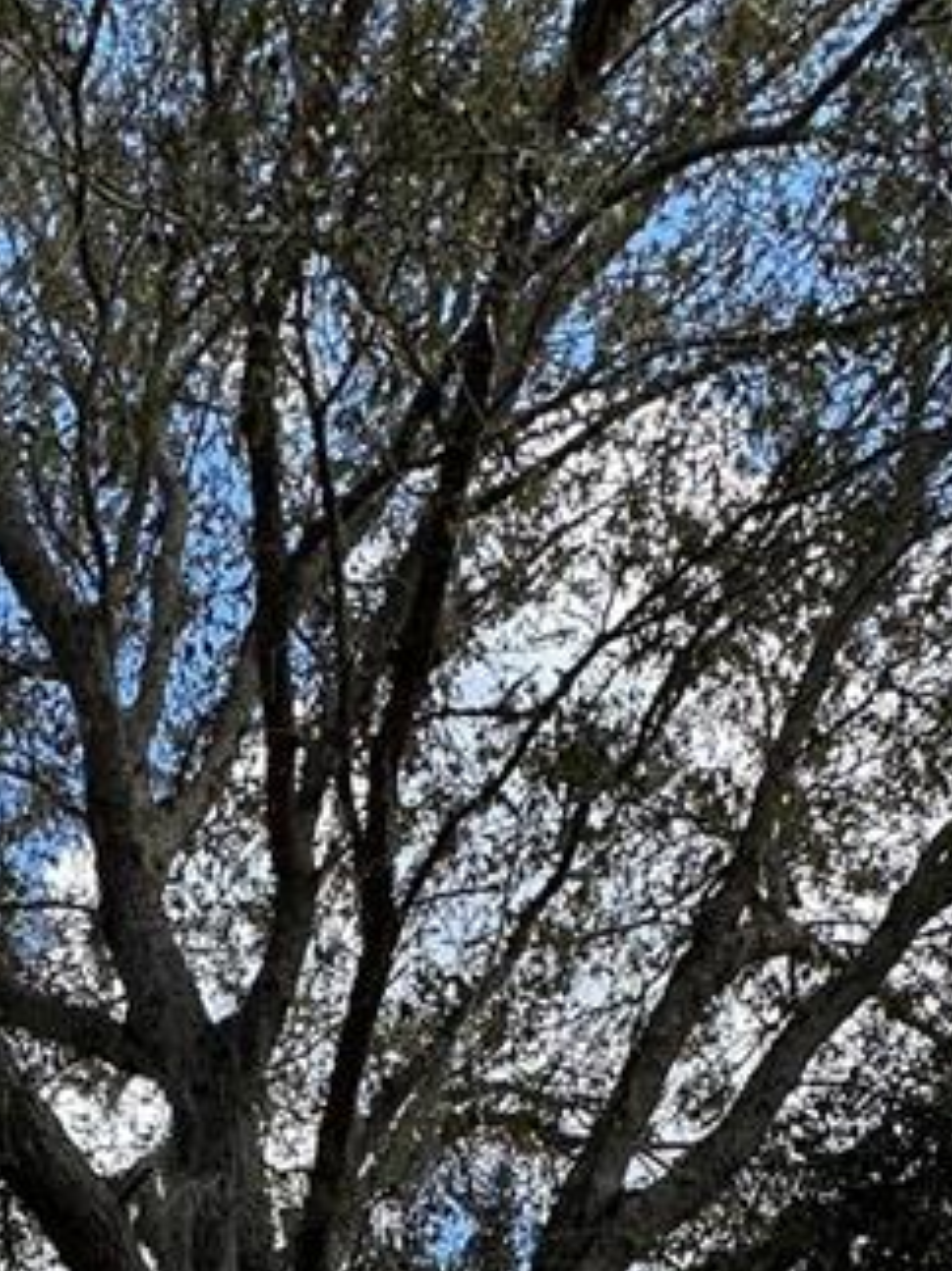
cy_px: 1720
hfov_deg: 26.9
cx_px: 67
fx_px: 1908
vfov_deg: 28.8
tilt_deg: +4.9
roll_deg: +2.0
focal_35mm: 52
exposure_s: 1/1195
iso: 50
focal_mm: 2.22
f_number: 2.2
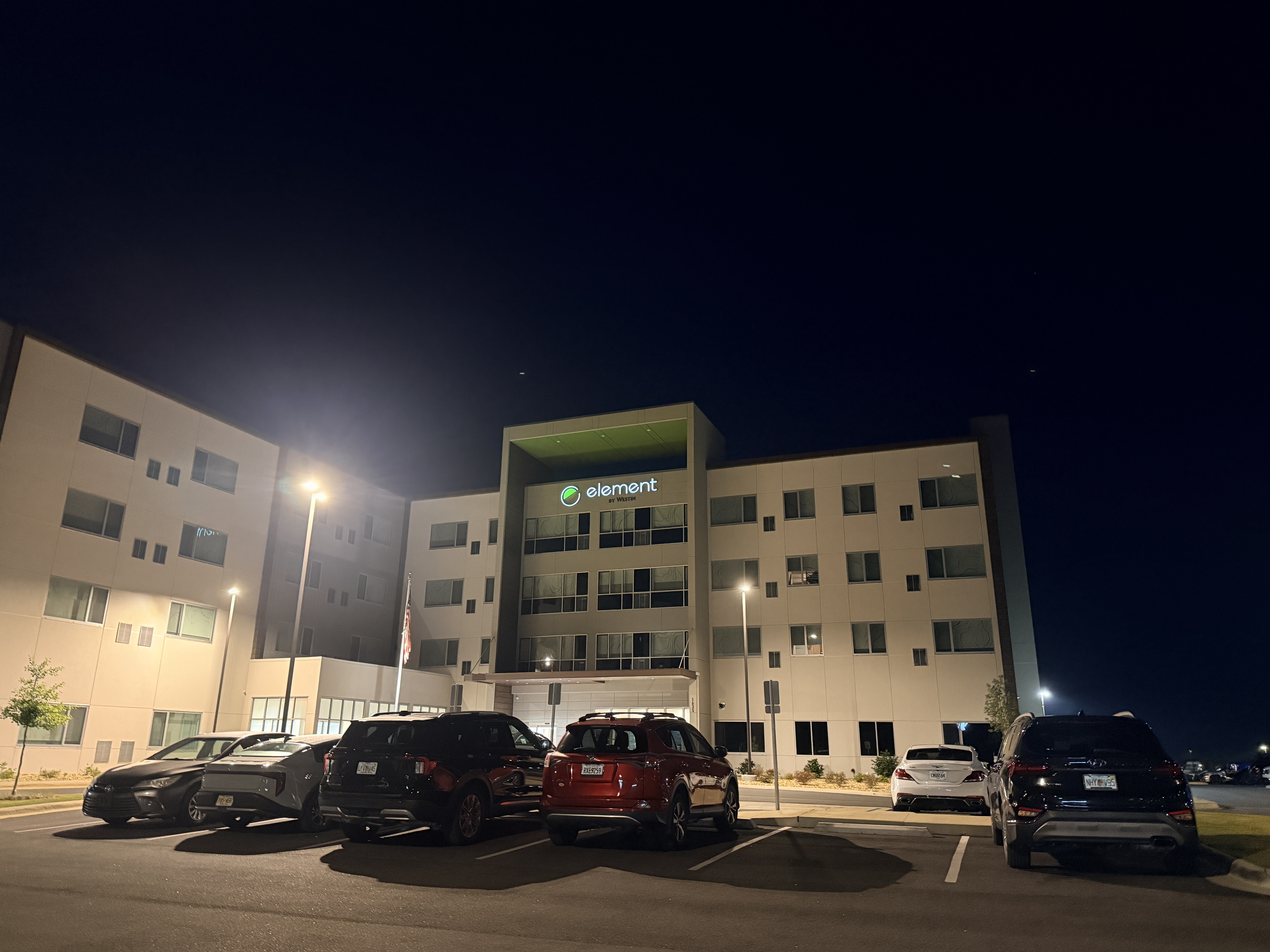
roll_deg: -0.5
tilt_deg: +17.3
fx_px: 881
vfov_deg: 56.8
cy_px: 476
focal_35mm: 24
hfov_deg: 71.6
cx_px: 635
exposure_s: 1/30
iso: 1250
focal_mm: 6.76
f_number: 1.78
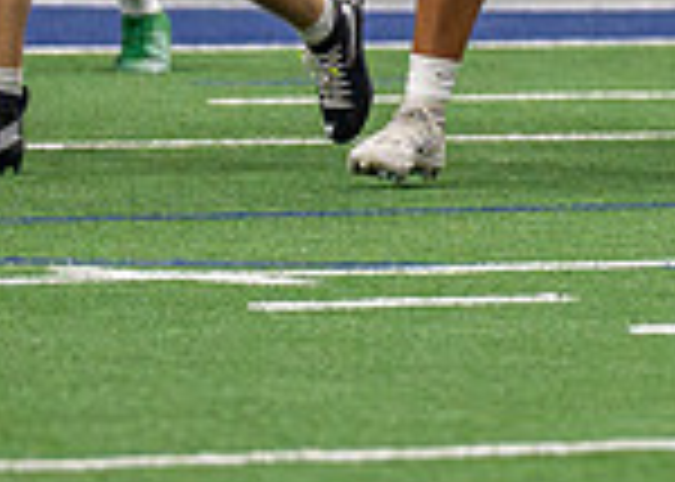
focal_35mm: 1048
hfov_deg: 1.9
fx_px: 20082
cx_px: 839
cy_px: -289
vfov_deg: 1.4
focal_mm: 200
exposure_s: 1/1600
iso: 4000
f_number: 2.8
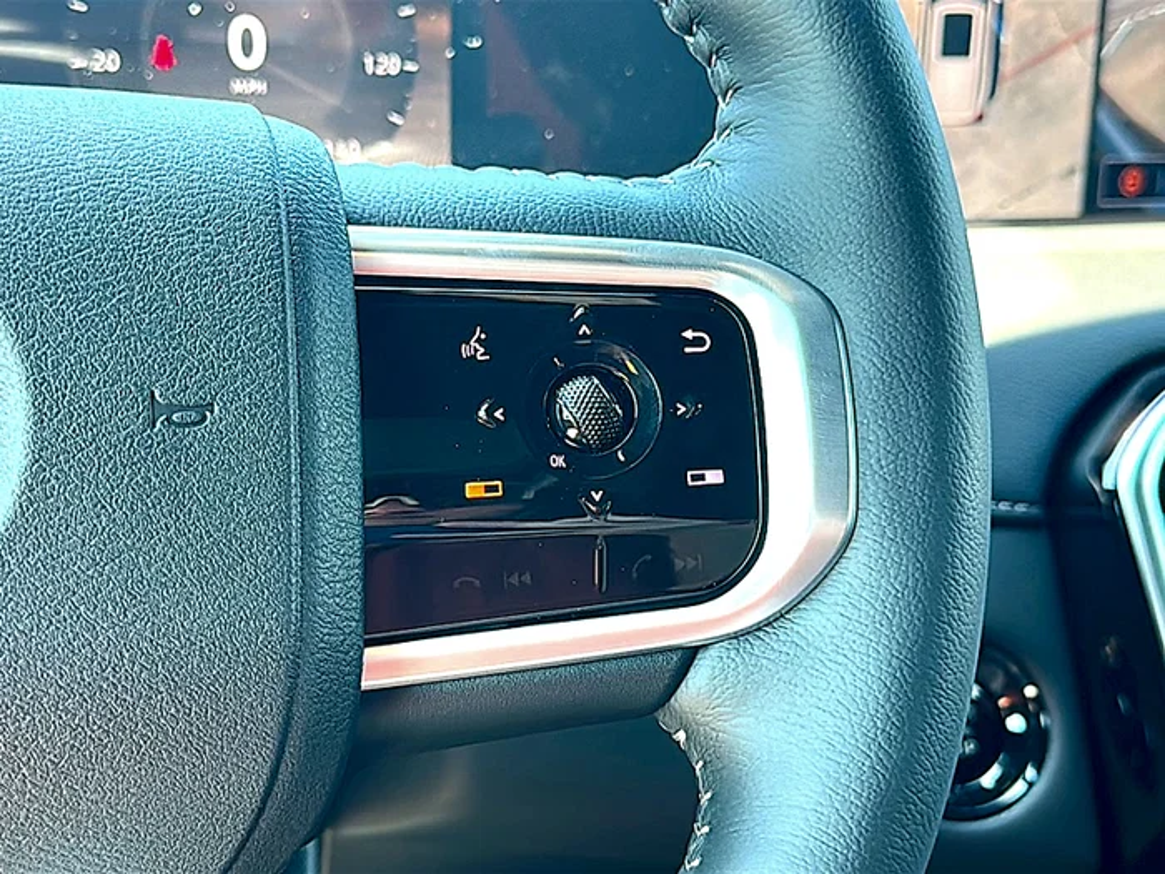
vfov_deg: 32.9
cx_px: 582
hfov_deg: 42.9
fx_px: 1481
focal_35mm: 44
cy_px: 437
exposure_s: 1/119
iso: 80
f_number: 1.78
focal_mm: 6.86
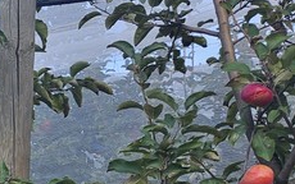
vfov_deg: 12.2
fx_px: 853
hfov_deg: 15.9
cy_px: 196
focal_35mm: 106
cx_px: -277
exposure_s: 1/394
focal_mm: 5.4
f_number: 1.8
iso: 25
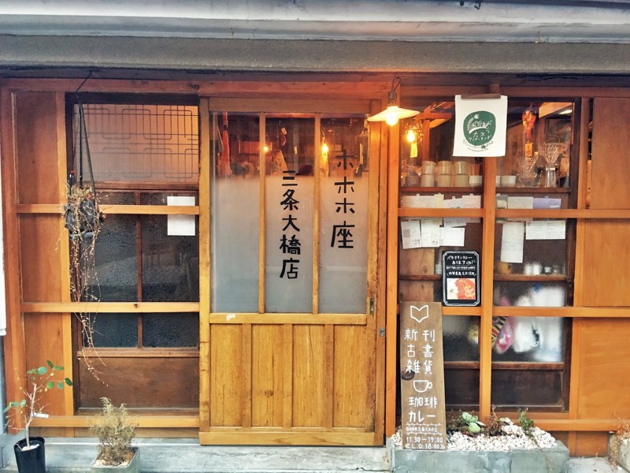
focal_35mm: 29
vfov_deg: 48.2
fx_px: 528
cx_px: 315
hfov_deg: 61.7
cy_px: 236
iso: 64
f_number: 2.2
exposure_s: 1/15
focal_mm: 4.15
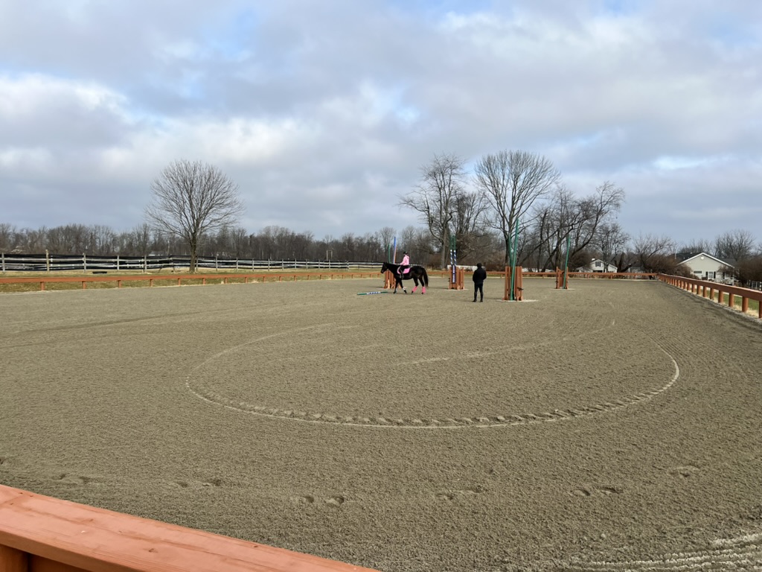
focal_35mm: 26
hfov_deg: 67.3
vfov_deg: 53.1
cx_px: 381
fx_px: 572
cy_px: 286
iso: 50
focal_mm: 5.7
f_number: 1.5
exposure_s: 1/2994
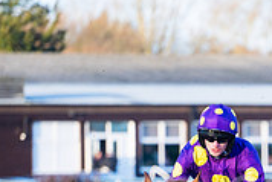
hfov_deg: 3.3
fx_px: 4628
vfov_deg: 2.2
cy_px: 289
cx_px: 476
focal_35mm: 612
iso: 800
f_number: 3.5
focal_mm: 165
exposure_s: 1/1250
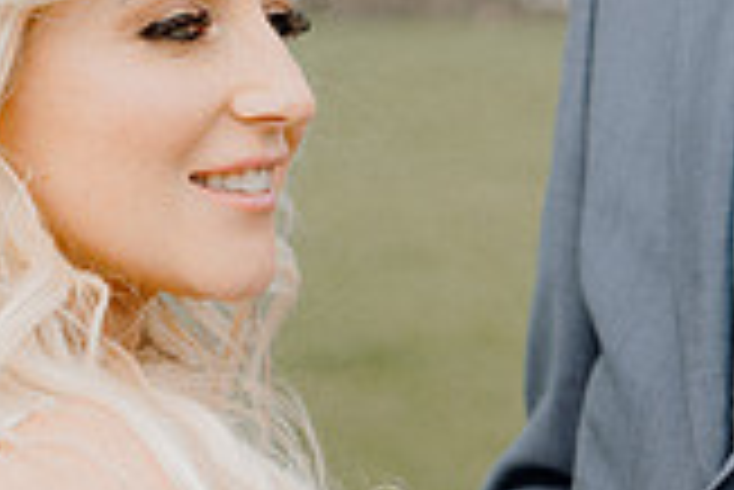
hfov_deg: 11.7
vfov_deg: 7.9
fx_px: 3551
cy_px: 38
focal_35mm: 174
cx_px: 639
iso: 125
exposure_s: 1/320
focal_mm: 49
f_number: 3.5
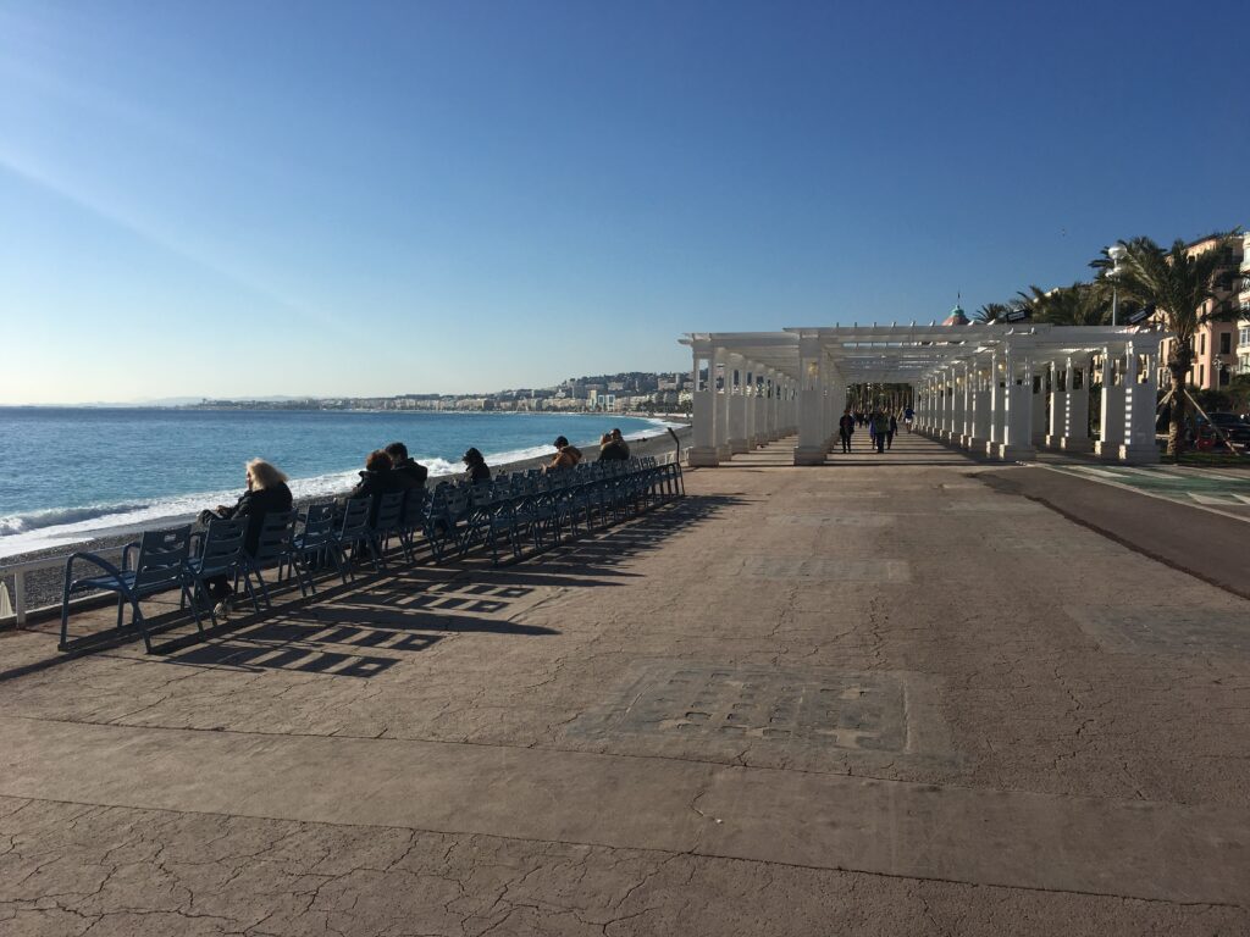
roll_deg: -0.7
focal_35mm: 29
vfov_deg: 48.2
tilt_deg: -5.0
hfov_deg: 61.7
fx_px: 1047
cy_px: 468
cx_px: 625
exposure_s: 1/3846
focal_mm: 4.15
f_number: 2.2
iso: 25
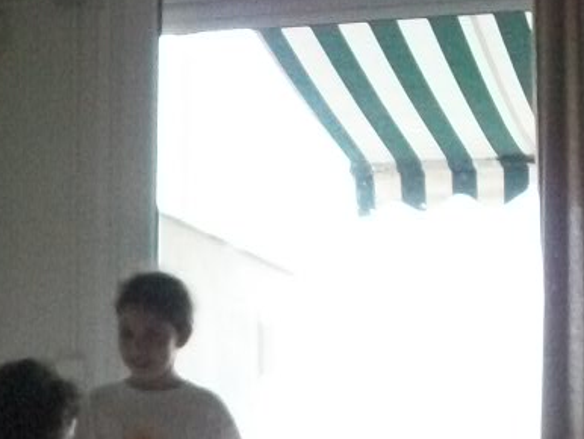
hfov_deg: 18.4
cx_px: 124
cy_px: 536
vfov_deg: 13.6
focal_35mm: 106
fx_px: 1789
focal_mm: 5.7
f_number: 2.9
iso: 400
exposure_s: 1/100
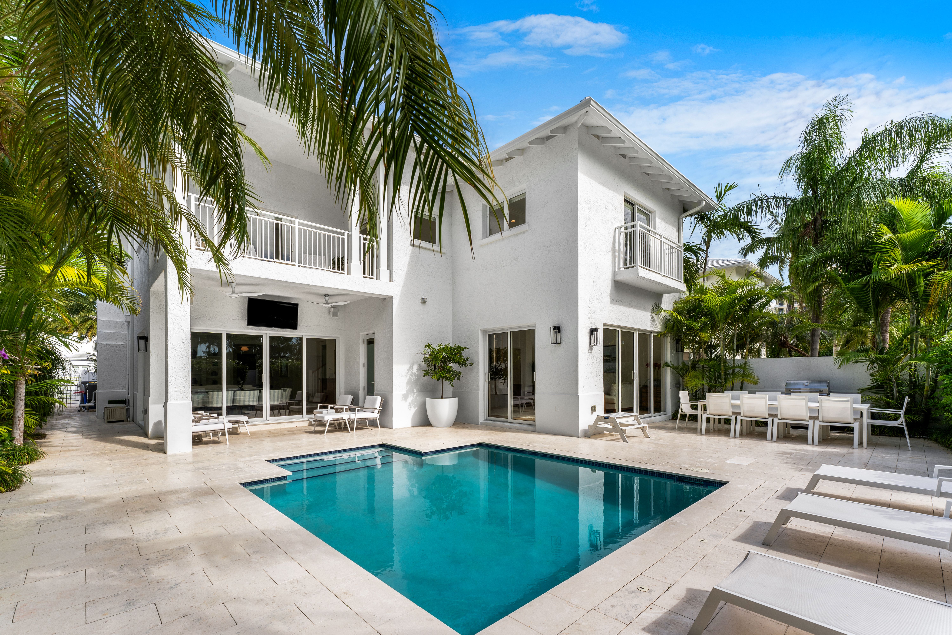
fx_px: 394
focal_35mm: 15
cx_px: 476
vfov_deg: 77.7
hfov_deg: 100.8
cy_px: 318
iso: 100
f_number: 11
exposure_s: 1/160
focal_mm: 14.9
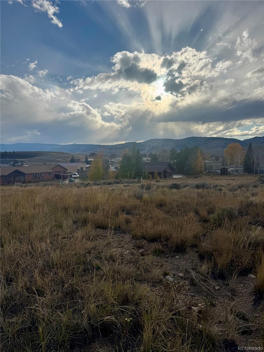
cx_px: 132
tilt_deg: -5.5
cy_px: 176
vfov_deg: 71.6
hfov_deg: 56.8
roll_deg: +1.5
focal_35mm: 24
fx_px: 244
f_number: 1.78
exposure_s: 1/9009
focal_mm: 6.76
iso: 80
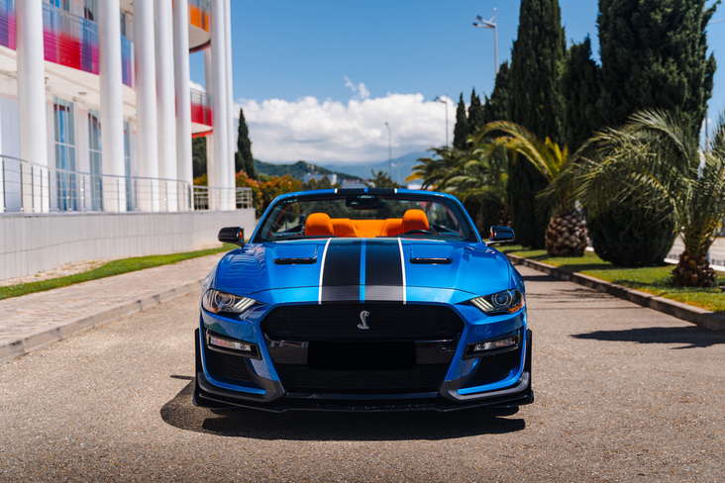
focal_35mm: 48
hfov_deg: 41.1
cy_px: 242
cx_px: 362
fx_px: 967
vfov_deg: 28.1
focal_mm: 48
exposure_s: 1/640
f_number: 2.8
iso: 100
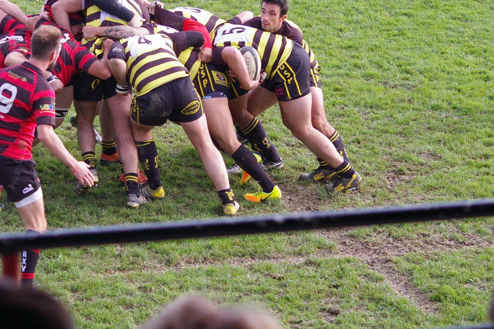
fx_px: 2575
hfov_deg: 10.9
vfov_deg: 7.3
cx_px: 118
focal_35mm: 188
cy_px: 126
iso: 400
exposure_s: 1/125
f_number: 4.5
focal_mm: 75
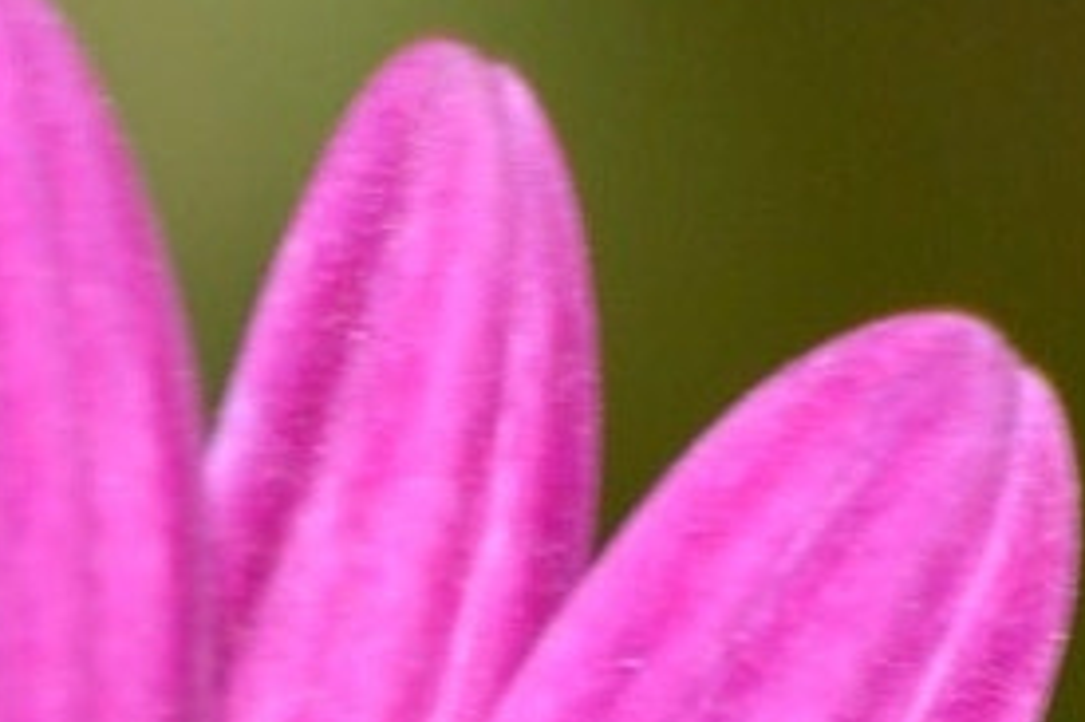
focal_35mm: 2615
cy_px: 1207
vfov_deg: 0.5
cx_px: 320
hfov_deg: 0.8
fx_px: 78763
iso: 200
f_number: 8
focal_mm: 300
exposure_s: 1/250
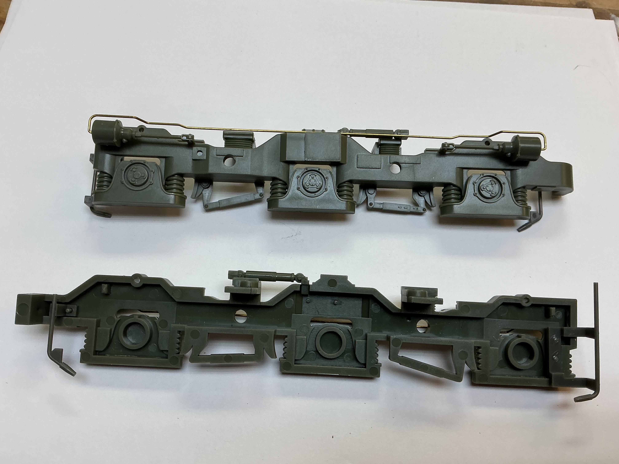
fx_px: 519
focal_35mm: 29
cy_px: 232
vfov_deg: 48.2
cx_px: 310
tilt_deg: -64.3
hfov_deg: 61.7
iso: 40
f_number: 1.8
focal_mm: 3
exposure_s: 1/120
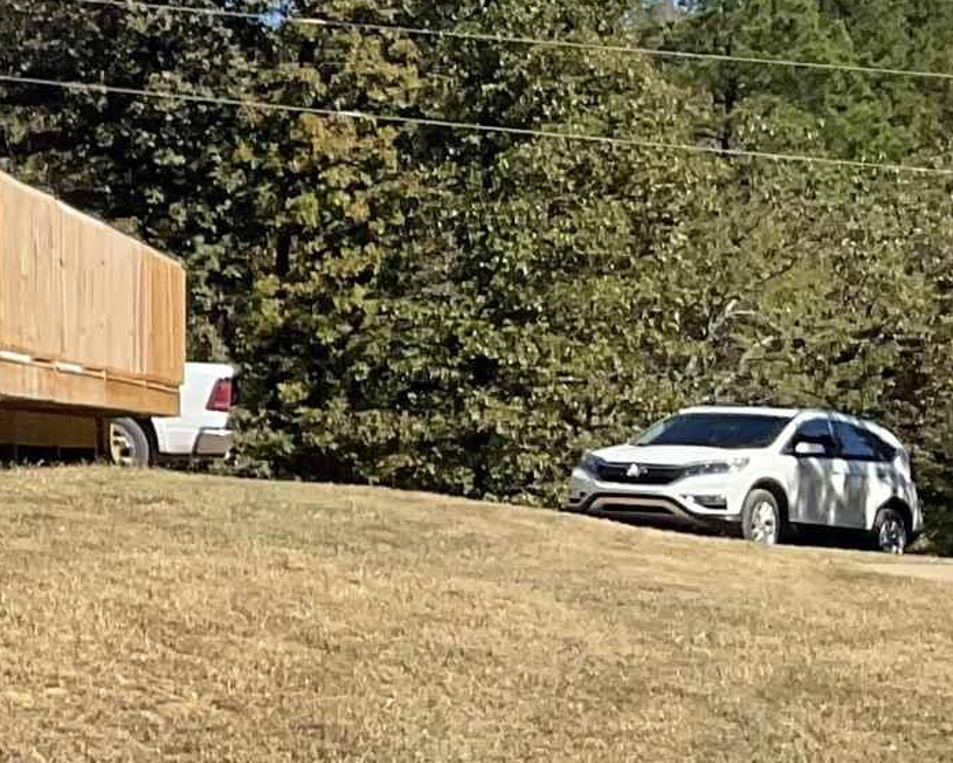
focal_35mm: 125
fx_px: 3526
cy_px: 467
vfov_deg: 12.3
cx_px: -1112
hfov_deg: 12.9
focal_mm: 3
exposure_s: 1/2227
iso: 16
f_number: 1.8
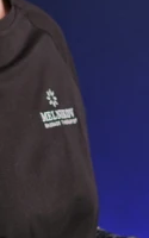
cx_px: 17
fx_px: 929
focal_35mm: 143
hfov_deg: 9.1
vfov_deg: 14.6
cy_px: 143
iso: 400
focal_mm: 23
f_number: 1.4
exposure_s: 1/320
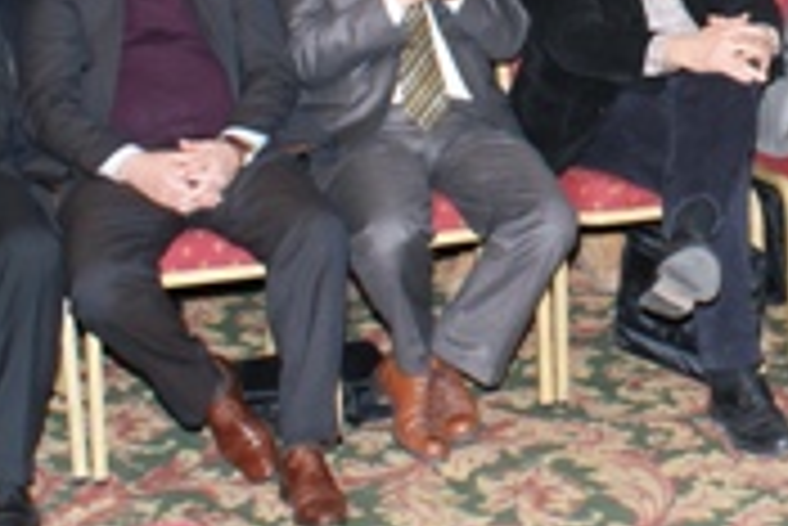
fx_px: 2278
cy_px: 0
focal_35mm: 104
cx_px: 869
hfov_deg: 18.8
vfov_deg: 13.0
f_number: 5.6
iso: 400
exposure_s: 1/60
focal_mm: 22
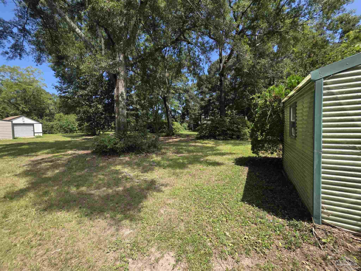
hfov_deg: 106.2
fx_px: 136
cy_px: 136
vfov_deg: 89.9
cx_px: 180
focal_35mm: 13
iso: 40
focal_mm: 2.2
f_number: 1.9
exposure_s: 1/1170
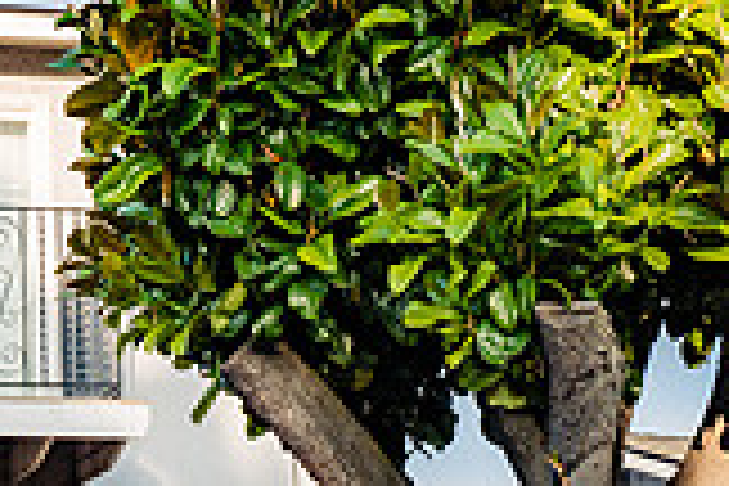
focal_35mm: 100
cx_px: -86
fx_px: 2025
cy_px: 578
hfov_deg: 19.5
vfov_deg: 13.3
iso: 640
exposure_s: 1/800
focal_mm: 28
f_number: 7.1
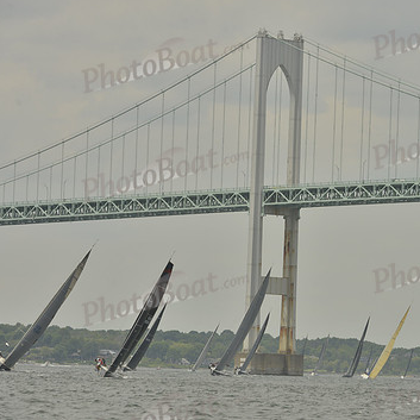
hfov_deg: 6.3
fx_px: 3830
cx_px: 312
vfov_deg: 6.3
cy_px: 217
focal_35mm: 279
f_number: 9
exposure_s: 1/1000
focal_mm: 200
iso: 280
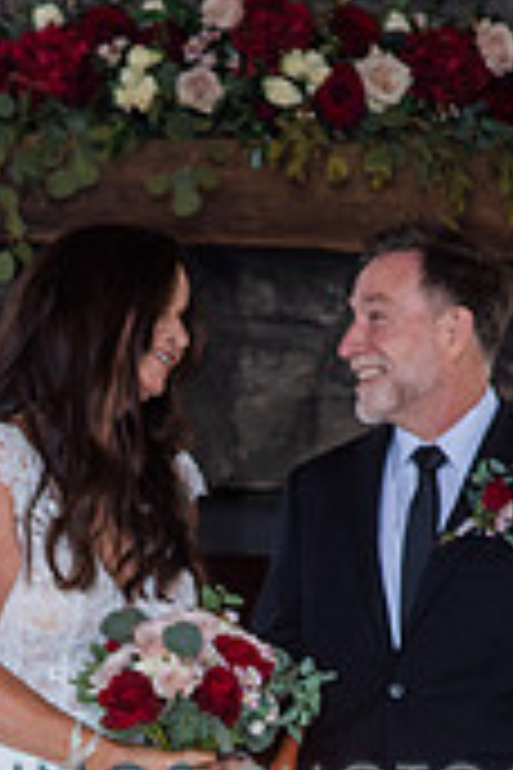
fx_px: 4788
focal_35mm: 224
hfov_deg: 6.1
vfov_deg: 9.1
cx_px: 166
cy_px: 788
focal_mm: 85
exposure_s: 1/125
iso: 640
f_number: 3.2
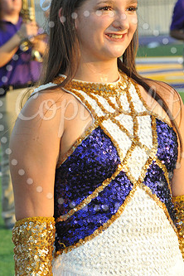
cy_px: 109
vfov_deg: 7.6
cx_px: 97
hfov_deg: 5.1
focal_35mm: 270
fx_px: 2070
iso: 1600
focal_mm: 155
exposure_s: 1/250
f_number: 13
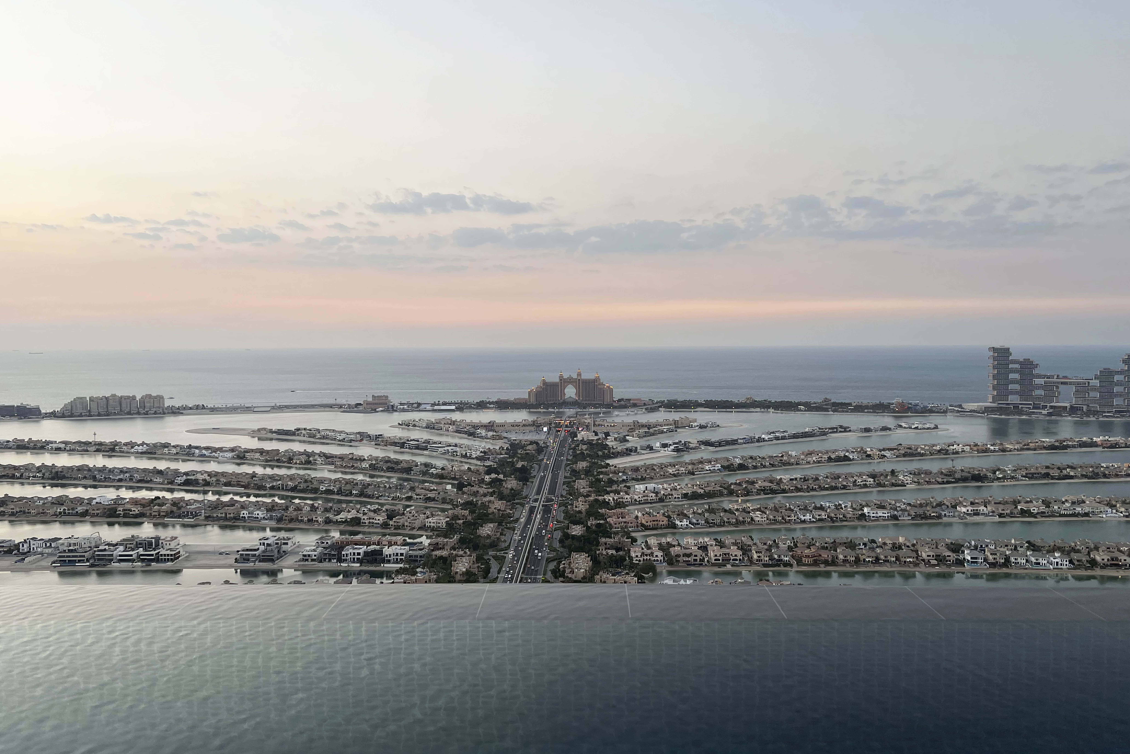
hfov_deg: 95.0
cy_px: 377
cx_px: 565
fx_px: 518
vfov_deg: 72.1
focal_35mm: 16
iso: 125
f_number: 10
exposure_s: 1/1.67
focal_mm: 16.5
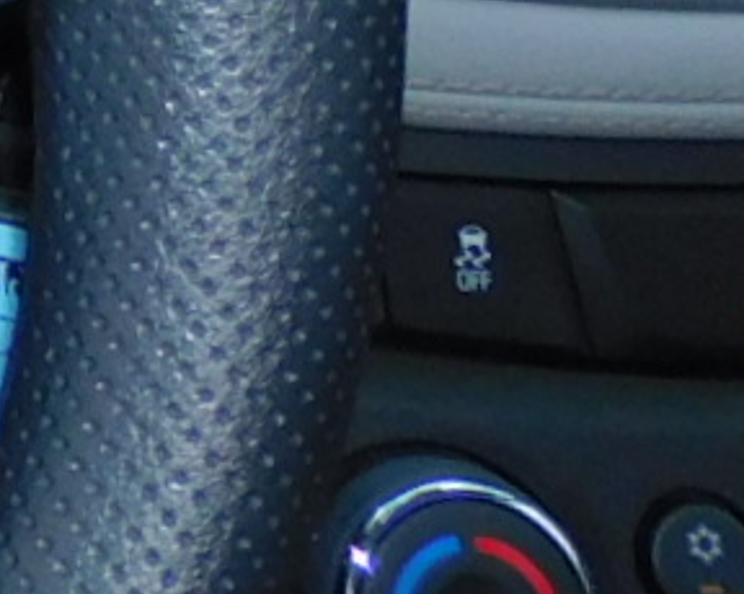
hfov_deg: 8.7
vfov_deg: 7.0
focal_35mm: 185
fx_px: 4071
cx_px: -1467
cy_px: -1488
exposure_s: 1/640
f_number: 3.3
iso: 125
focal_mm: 4.3
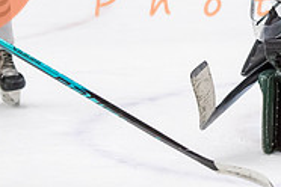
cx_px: 343
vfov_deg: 2.9
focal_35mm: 468
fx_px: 3653
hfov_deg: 4.4
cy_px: 4
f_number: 3.2
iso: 2000
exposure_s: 1/640
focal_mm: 100
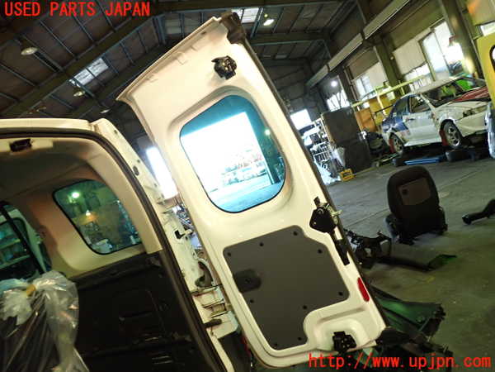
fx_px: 429
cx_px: 248
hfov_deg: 60.0
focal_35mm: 30
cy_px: 186
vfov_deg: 46.8
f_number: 2.3
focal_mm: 5.4
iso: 250
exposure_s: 1/30
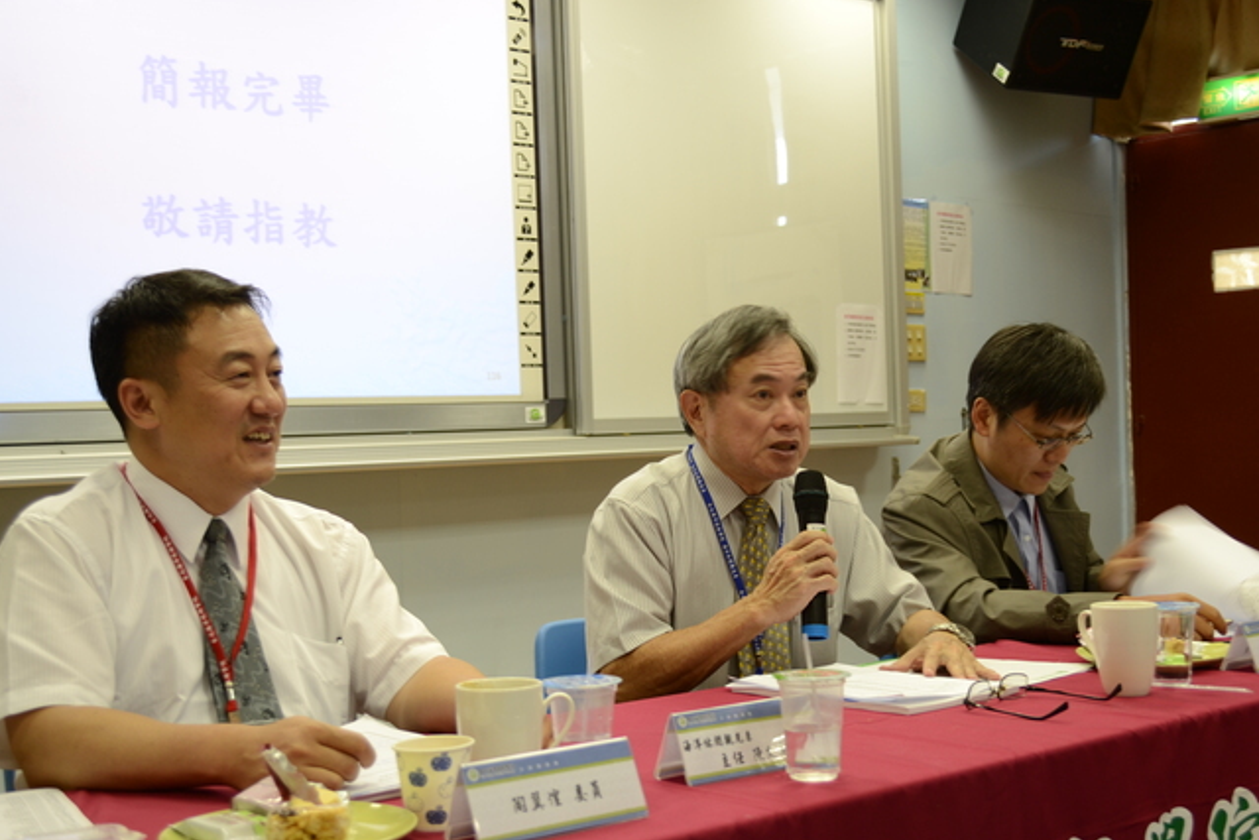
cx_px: 657
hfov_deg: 41.5
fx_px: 1663
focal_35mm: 48
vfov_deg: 28.3
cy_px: 414
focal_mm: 29
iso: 100
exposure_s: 1/8
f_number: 4.5
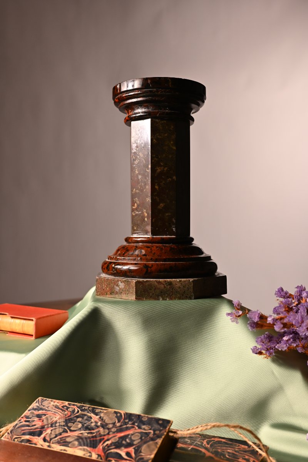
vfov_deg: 48.5
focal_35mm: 40
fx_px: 513
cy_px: 231
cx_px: 154
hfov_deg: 33.4
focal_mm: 40
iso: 500
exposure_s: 1/30
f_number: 8
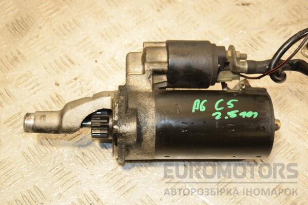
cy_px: 102
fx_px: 513
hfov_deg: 33.4
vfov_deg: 22.6
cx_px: 154
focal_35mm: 60
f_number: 5
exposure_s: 1/200
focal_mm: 40
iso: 800
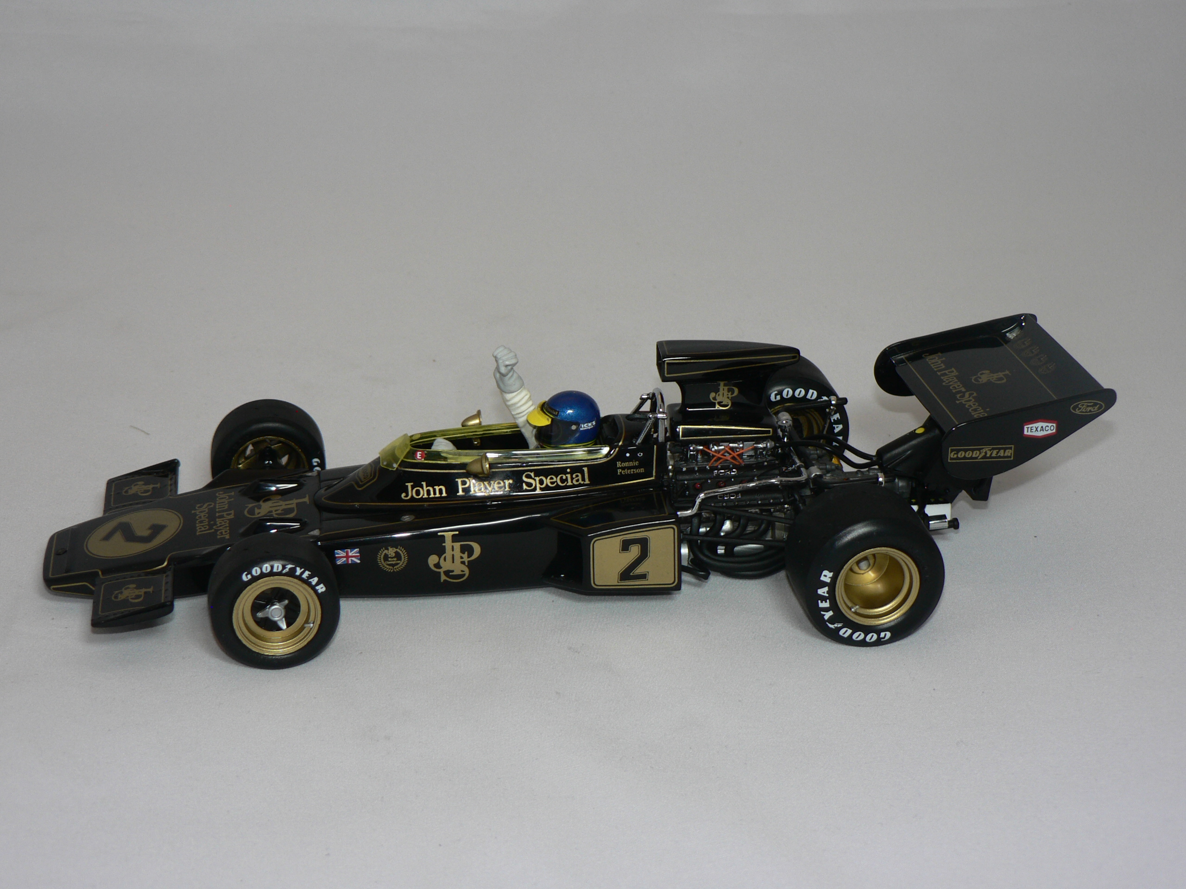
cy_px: 444
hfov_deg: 28.6
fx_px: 2330
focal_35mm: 68
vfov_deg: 21.6
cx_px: 593
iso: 80
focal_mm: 11.4
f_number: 3.2
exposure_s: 1/60
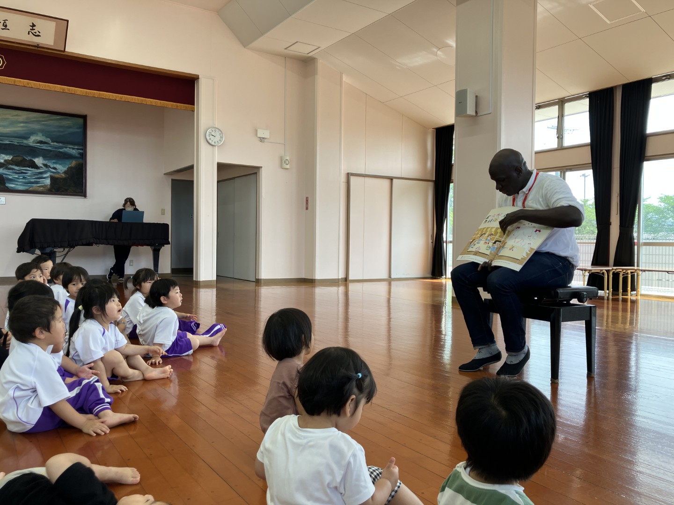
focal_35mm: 28
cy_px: 252
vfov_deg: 49.7
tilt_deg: -1.6
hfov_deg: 63.4
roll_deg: -0.3
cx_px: 337
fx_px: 545
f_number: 1.8
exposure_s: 1/120
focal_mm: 3.99
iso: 25
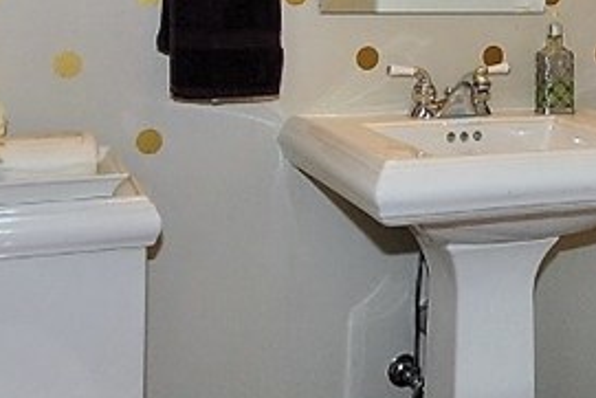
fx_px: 994
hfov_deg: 32.6
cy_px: 19
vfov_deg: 22.0
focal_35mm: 60
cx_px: 467
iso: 400
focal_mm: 10
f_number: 9
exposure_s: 1/60
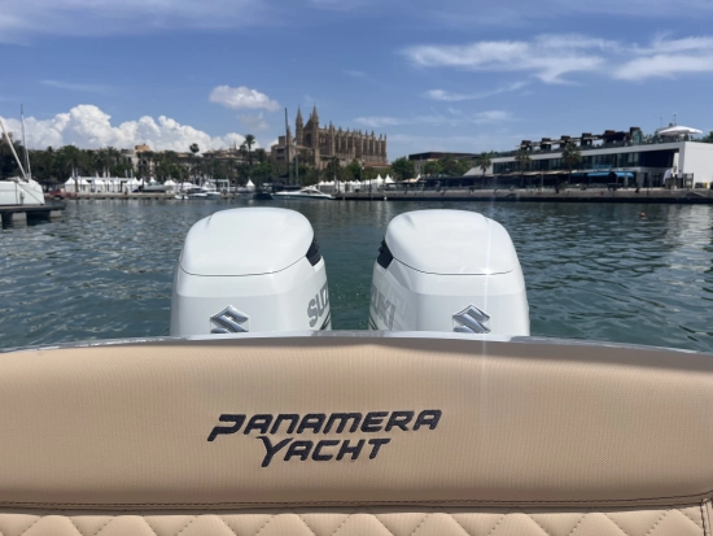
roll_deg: +1.6
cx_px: 356
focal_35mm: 26
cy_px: 268
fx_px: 536
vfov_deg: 53.1
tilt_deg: -8.0
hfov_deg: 67.3
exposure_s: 1/7874
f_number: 1.6
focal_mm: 5.1
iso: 50
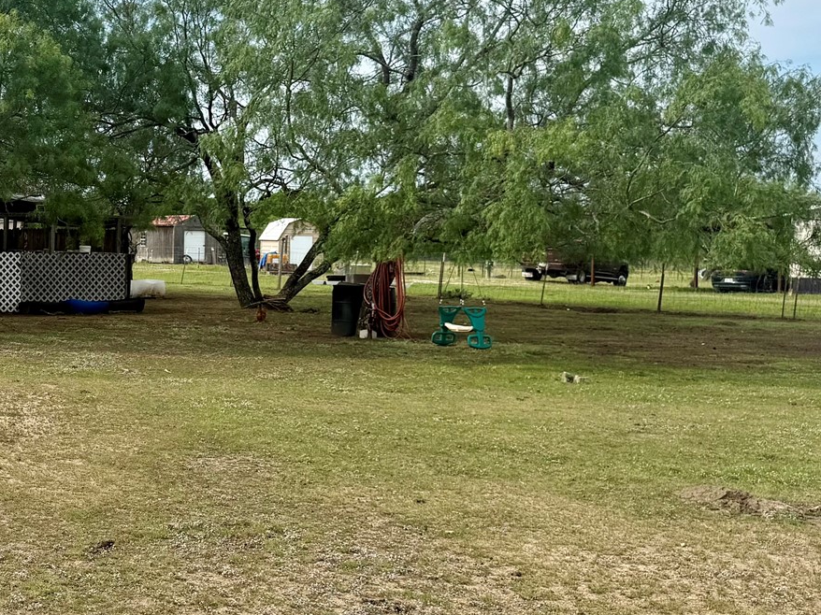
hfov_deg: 31.7
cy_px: 273
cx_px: -2
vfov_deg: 26.1
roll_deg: -1.2
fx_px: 1328
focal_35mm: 56
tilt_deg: -2.1
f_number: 1.78
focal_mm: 6.76
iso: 80
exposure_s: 1/4405
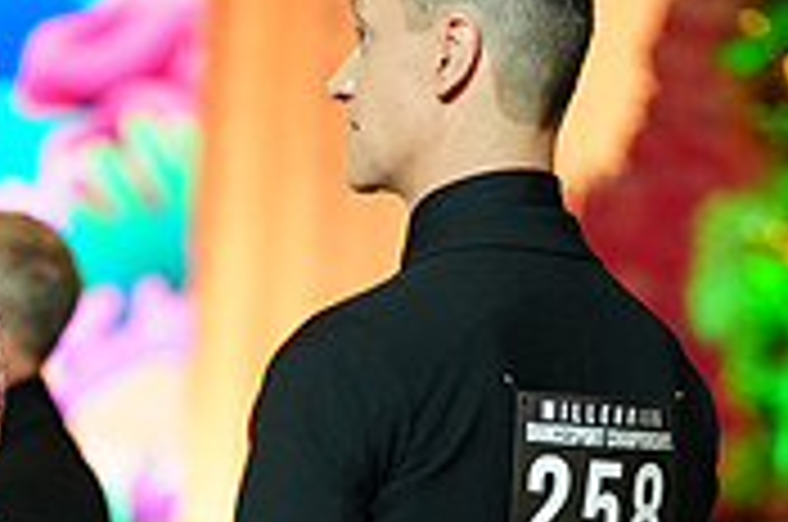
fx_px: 10378
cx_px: 164
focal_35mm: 475
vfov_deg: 2.9
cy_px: 976
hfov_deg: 4.3
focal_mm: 143
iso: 1600
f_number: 2.8
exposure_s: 1/400
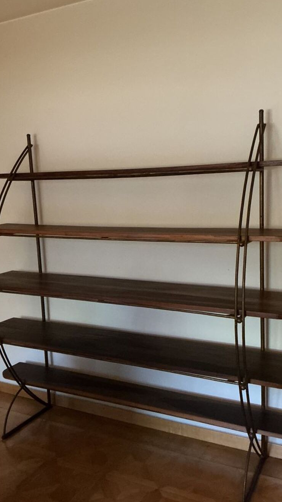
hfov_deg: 36.6
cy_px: 253
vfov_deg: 61.0
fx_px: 425
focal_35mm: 32
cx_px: 157
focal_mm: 3
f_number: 1.8
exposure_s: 1/24
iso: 500
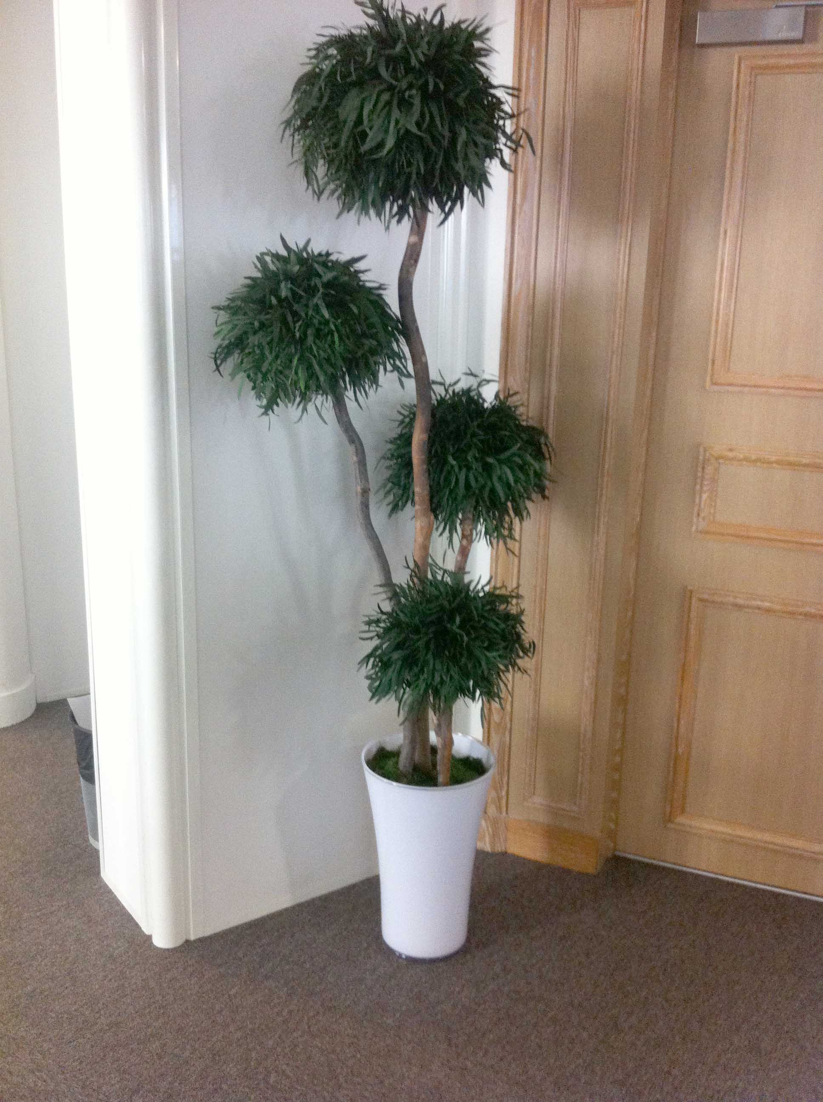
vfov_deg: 52.7
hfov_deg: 40.6
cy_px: 551
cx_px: 412
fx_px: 1112
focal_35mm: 35
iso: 320
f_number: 2.8
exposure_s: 1/17
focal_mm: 3.85
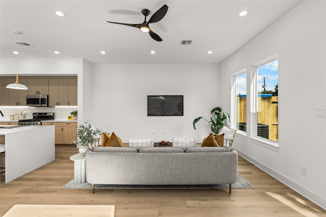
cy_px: 108
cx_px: 163
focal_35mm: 16
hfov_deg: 96.7
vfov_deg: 73.7
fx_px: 145
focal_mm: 16
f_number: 9
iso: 200
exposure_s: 1/4
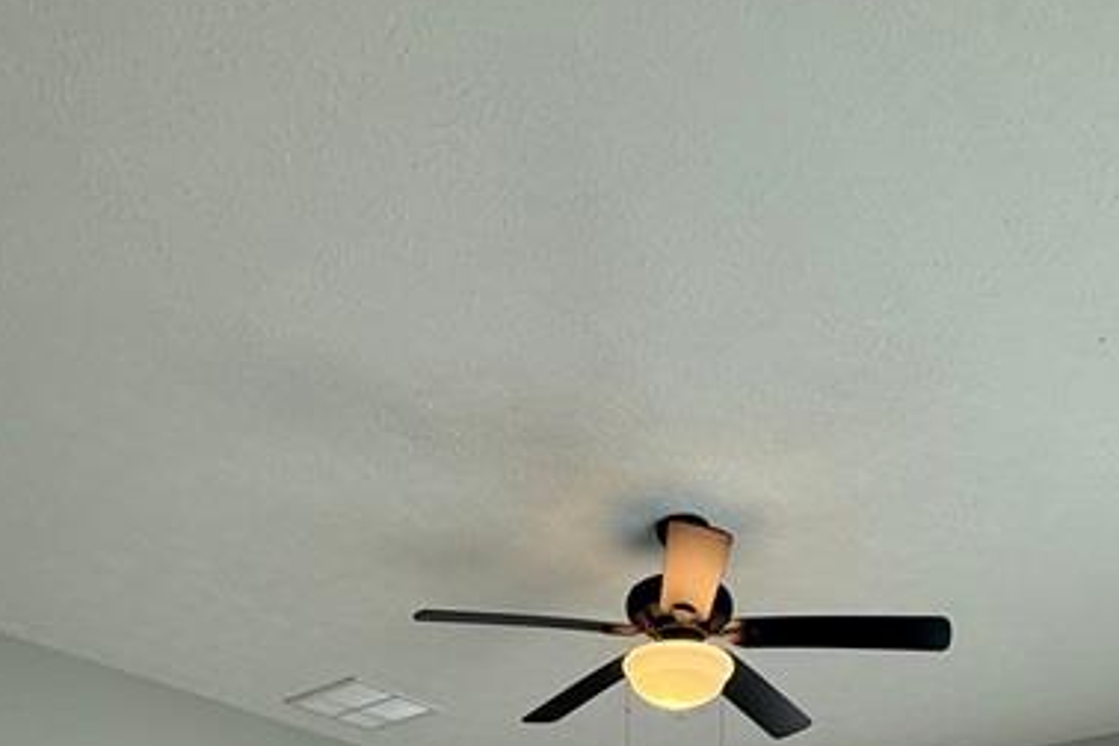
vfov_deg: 26.2
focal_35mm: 37
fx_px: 1150
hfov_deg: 51.8
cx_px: 622
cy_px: 1119
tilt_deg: -1.1
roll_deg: -1.7
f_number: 2.2
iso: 125
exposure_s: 1/120
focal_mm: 2.22
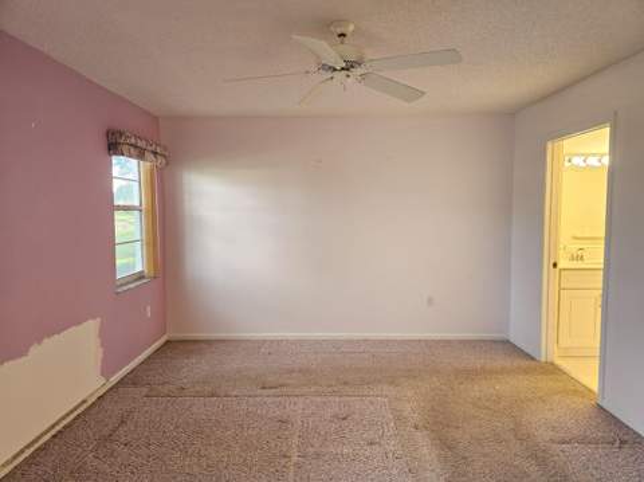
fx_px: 427
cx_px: 322
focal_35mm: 23
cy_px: 241
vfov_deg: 58.8
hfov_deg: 74.0
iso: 400
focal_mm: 6.3
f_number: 1.7
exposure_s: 1/120
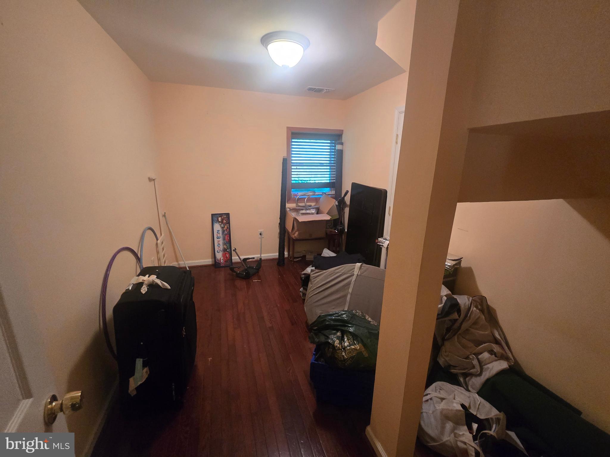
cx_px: 305
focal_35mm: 13
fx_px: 229
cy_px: 228
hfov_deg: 106.2
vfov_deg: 89.9
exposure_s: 1/60
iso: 500
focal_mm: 2.2
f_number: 2.2
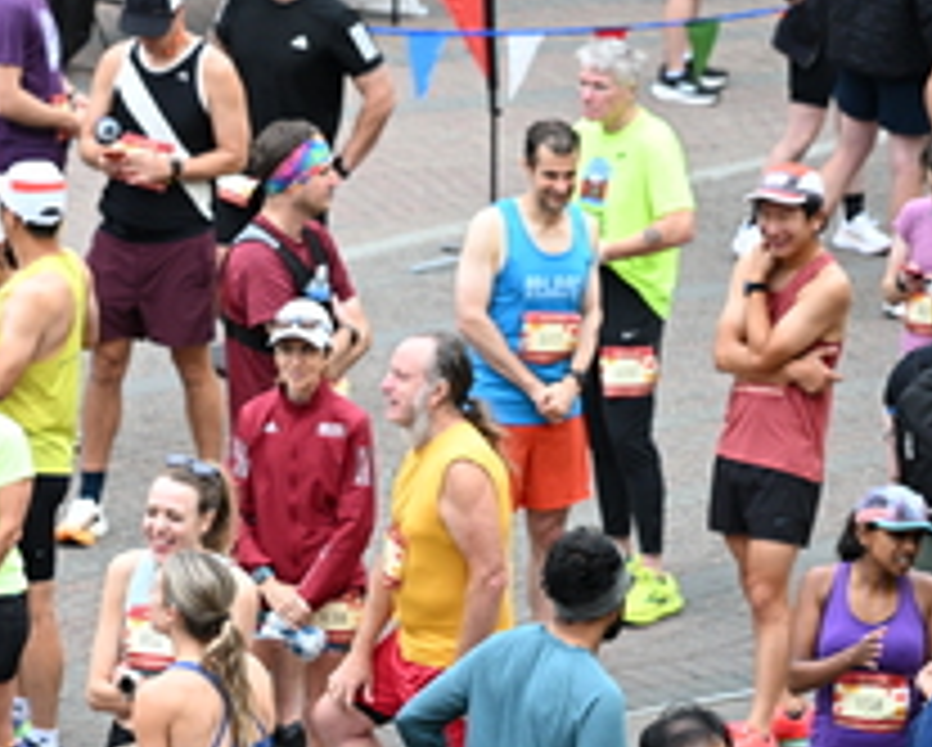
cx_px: 63
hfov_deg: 6.4
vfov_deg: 5.2
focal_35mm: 299
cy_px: 650
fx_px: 8255
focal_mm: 120
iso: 2000
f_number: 4
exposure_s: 1/400
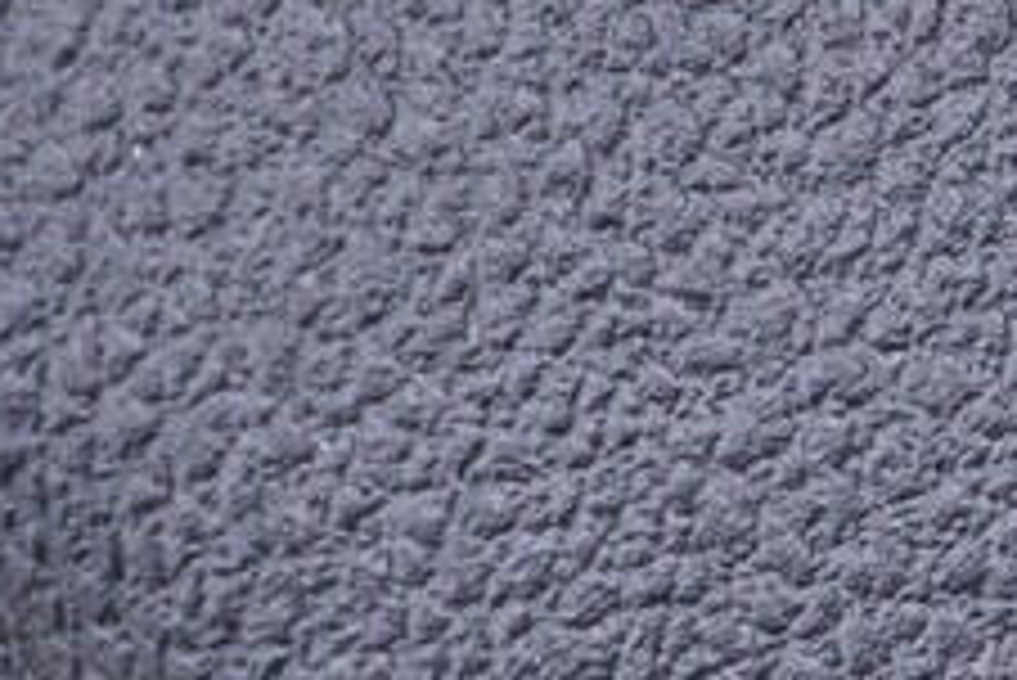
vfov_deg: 6.0
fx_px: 6473
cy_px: 824
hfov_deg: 8.1
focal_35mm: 229
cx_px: 2696
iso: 250
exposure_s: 1/40
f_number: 2.8
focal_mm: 24
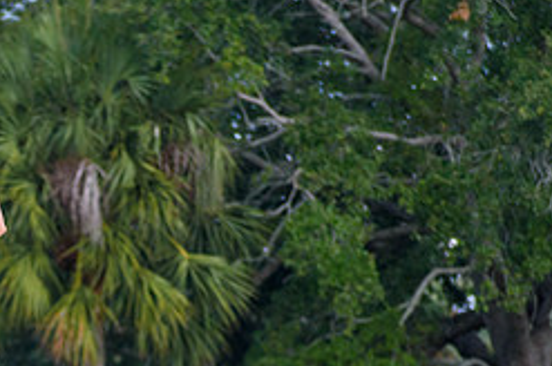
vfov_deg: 1.6
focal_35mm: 847
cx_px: -36
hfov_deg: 2.4
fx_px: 12970
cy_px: 423
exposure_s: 1/1000
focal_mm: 240
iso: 560
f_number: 6
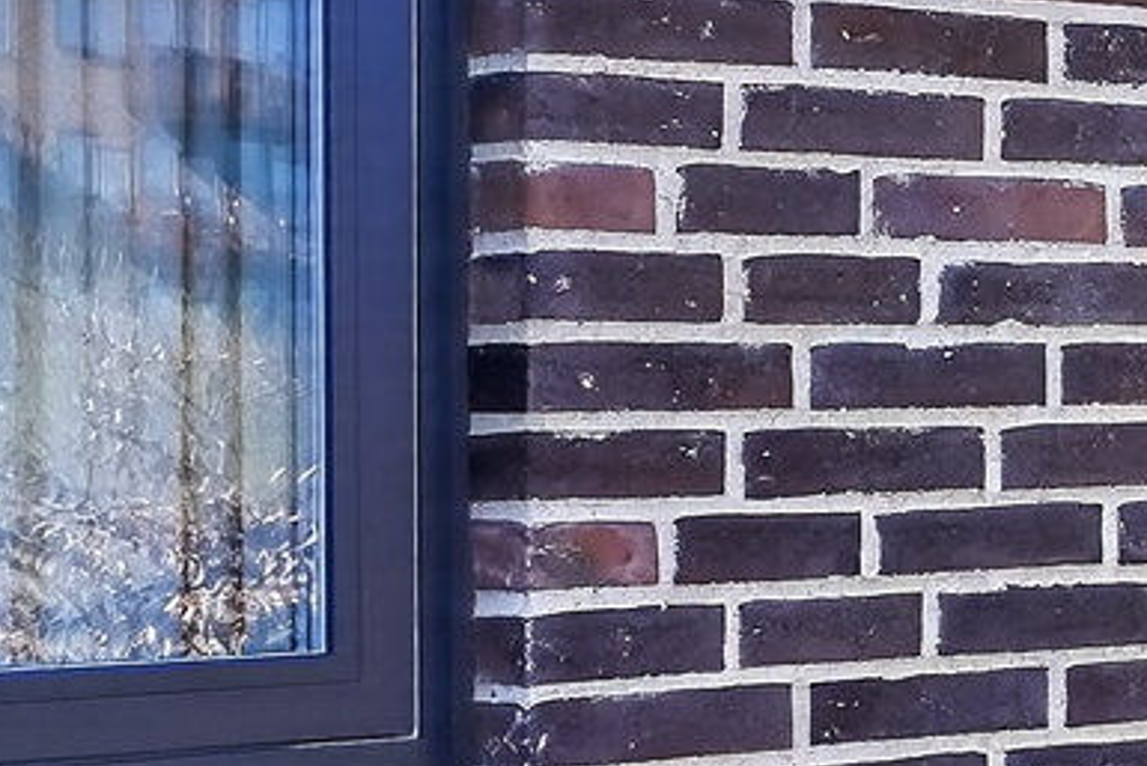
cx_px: 2386
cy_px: 367
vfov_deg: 10.3
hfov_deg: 13.1
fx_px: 4239
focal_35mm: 133
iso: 400
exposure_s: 1/125
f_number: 8
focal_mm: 20
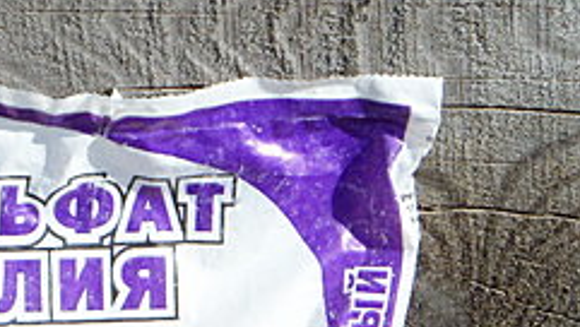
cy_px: 452
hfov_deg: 5.2
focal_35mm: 418
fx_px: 6434
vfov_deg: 2.9
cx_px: 55
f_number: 4.4
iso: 80
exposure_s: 1/500
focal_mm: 28.9
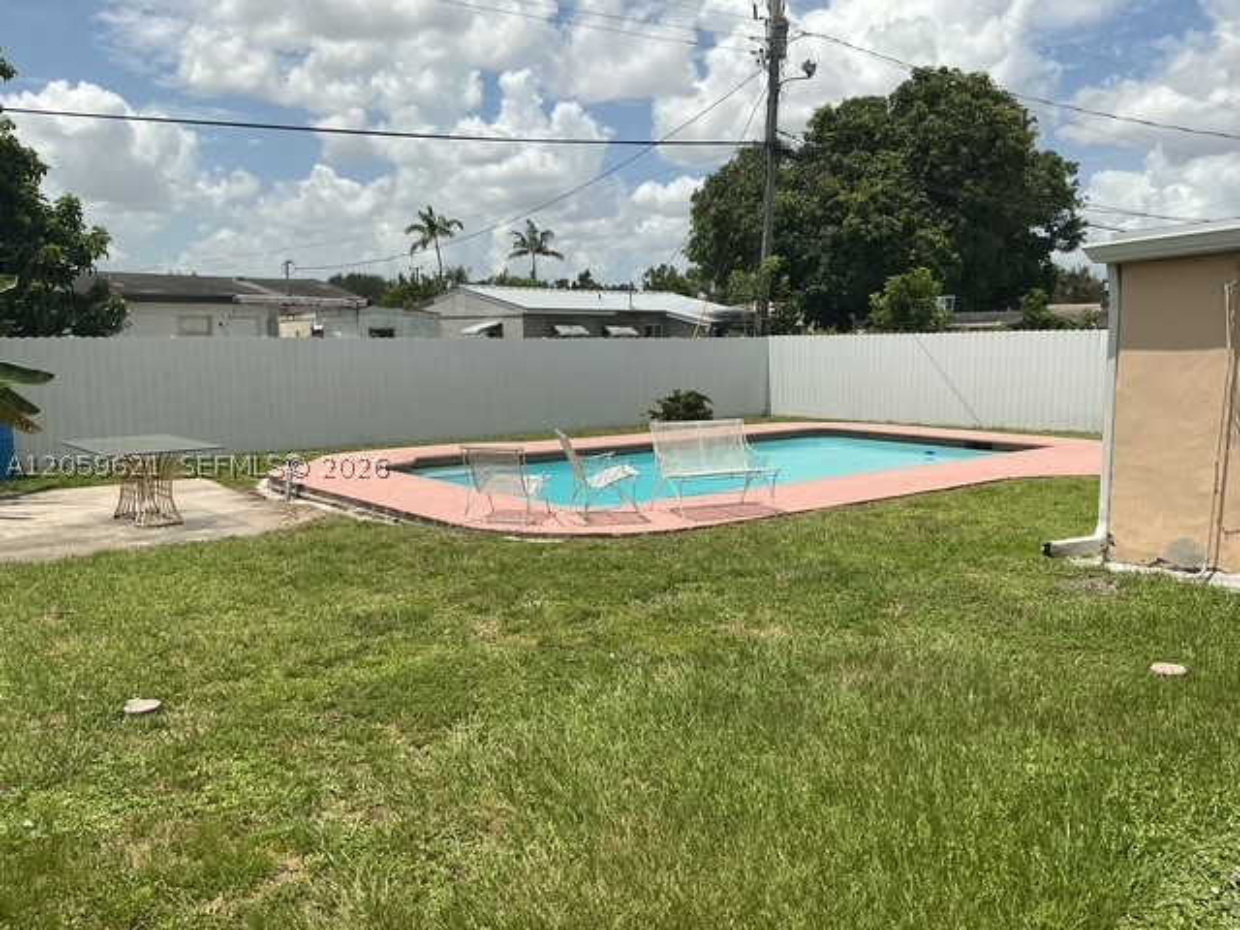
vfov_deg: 48.2
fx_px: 1039
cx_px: 620
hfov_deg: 61.7
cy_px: 465
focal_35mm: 29
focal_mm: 3
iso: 25
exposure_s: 1/3125
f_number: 1.8
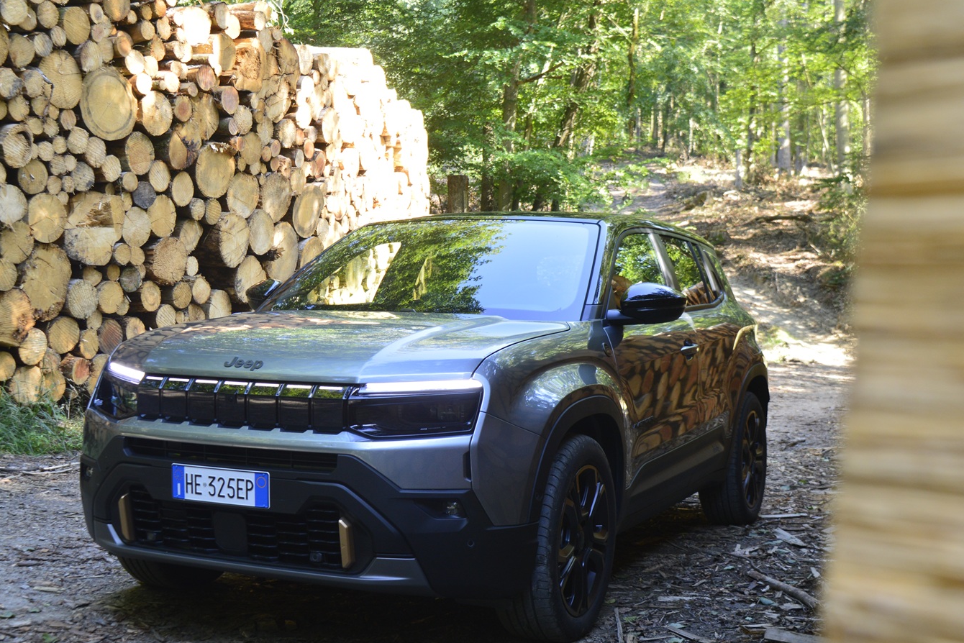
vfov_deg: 28.6
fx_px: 1259
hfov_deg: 41.9
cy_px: 352
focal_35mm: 47
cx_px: 433
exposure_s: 1/60
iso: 450
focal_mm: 28
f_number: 8
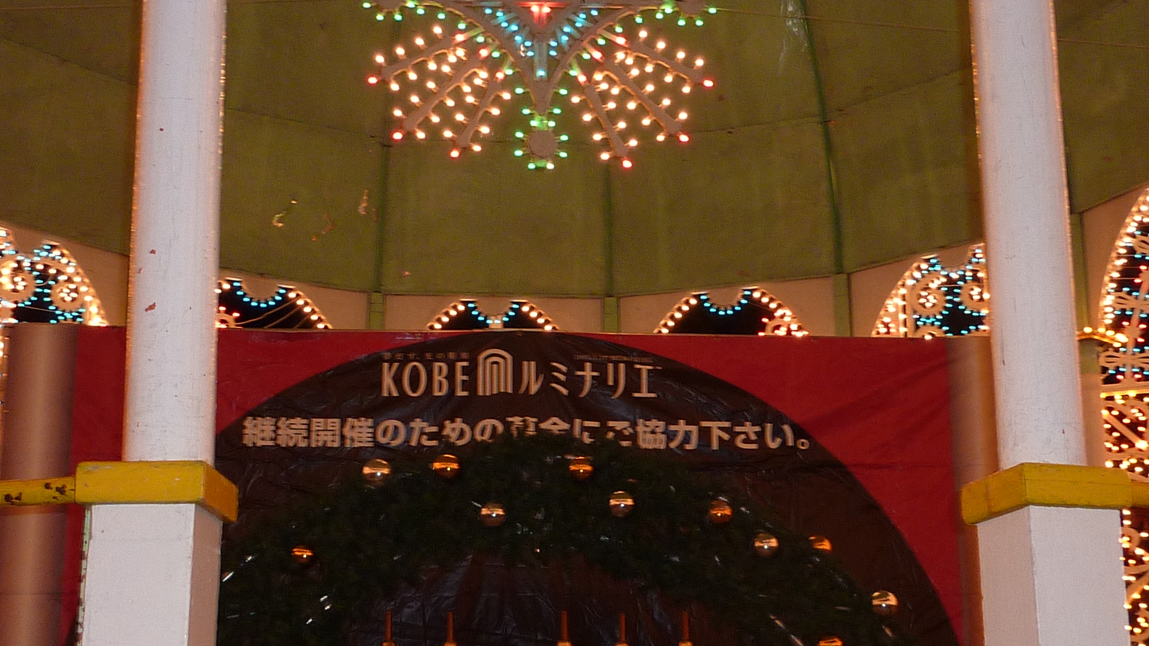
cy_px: 423
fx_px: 1615
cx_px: 577
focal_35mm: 53
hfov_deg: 39.2
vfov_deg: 22.6
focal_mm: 4.4
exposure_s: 1/30
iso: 160
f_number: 3.3
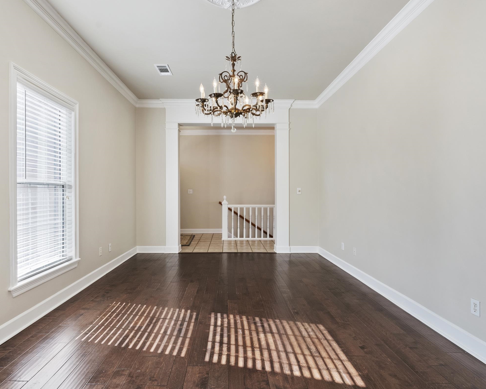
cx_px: 227
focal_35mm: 19
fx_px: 273
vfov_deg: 70.9
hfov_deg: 83.2
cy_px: 193
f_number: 9
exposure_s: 1/15
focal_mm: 16
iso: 640
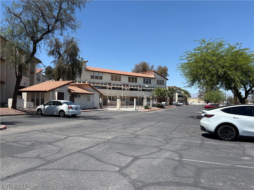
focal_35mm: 26
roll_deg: -0.4
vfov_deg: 53.1
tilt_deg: +2.4
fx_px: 191
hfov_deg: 67.3
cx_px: 127
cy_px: 95
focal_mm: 5.96
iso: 64
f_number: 1.6
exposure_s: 1/5348
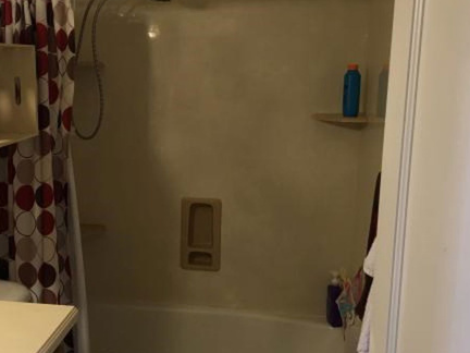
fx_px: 584
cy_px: 182
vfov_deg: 33.6
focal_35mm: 43
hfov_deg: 43.2
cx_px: 152
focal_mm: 4.15
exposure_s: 1/15
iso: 40
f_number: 2.2
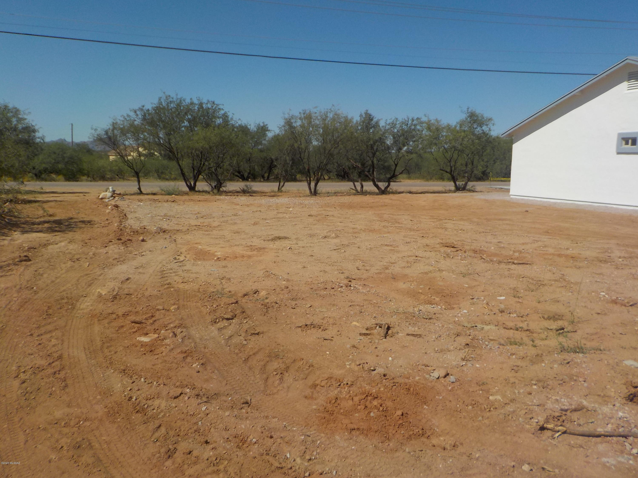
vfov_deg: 46.8
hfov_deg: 60.0
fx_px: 553
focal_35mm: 30
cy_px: 239
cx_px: 319
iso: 125
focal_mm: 4.1
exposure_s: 1/2000
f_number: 3.3
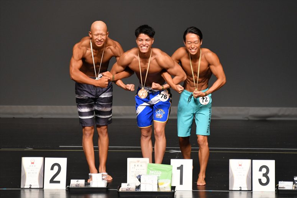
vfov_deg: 3.7
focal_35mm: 375
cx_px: 148
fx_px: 3092
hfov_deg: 5.5
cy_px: 99
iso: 2000
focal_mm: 250
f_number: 5.6
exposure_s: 1/400
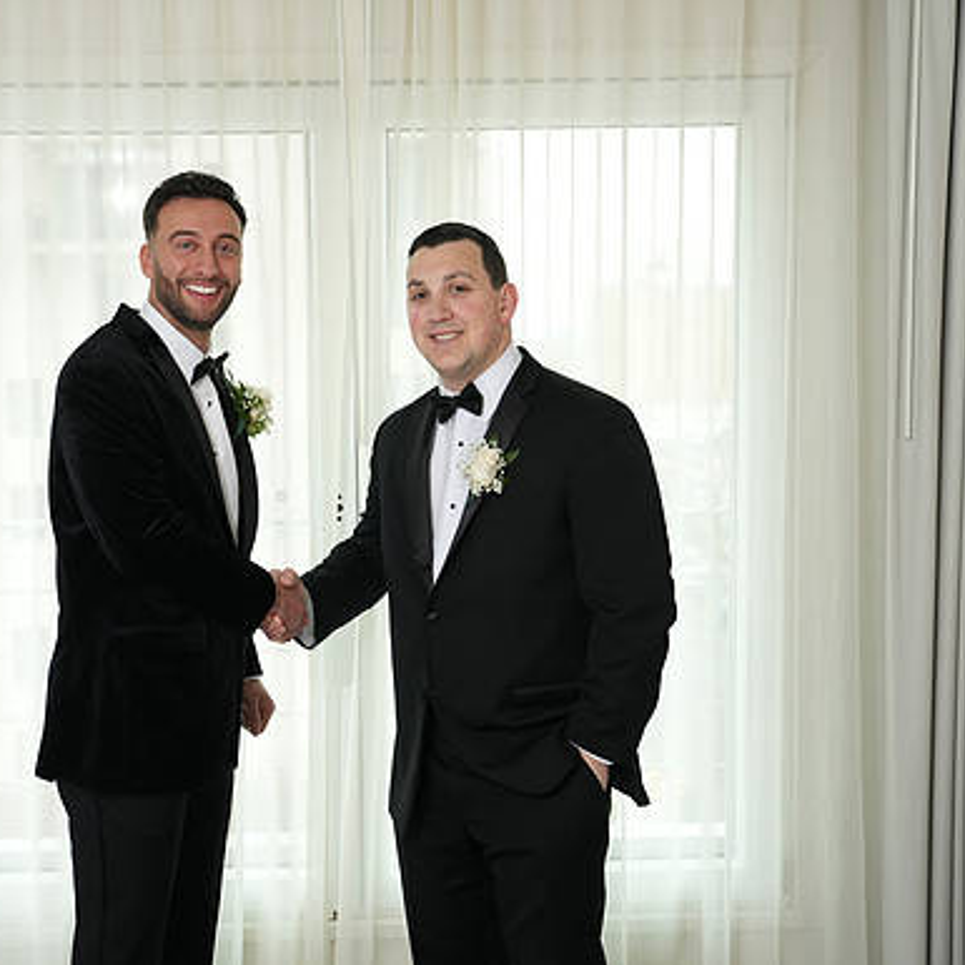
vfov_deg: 34.0
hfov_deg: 33.8
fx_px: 1577
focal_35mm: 50
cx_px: 348
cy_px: 482
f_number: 4
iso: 800
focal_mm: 39
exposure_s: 1/200
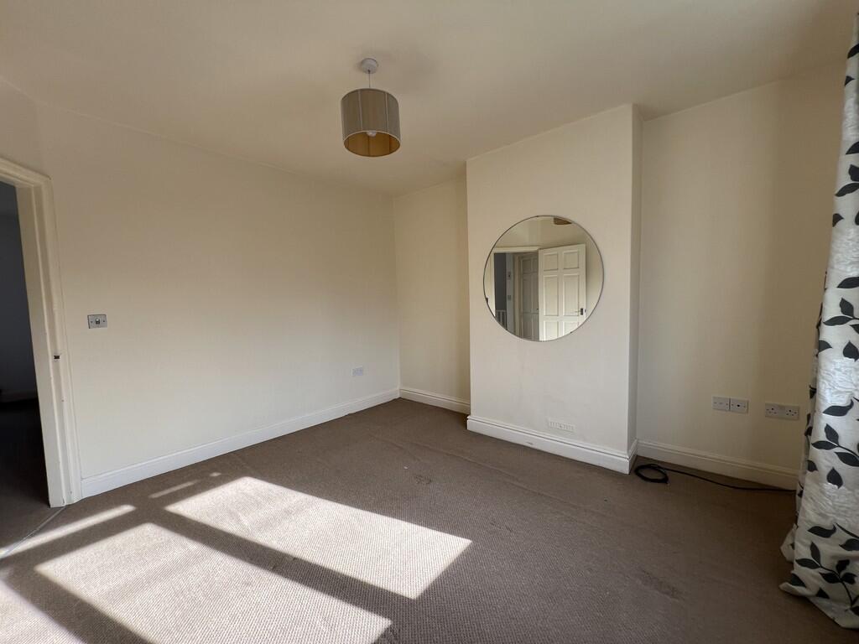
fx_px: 323
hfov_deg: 106.2
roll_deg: +2.0
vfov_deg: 89.9
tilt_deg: -2.7
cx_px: 430
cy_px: 322
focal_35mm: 13
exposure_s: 1/139
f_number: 1.8
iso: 32
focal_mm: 1.57
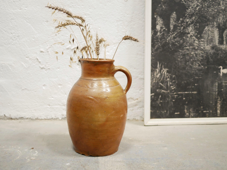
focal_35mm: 40
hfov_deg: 46.8
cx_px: 114
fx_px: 262
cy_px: 85
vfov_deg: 36.0
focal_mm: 20
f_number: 1.7
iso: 1000
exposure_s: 1/60
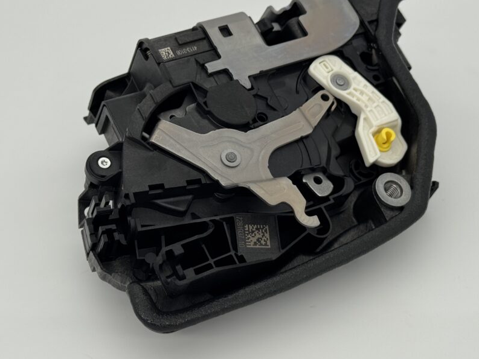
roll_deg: -1.6
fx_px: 858
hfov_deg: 31.2
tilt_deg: -34.2
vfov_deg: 23.6
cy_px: 154
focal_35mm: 62
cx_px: 251
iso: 64
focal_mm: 6.76
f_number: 1.78
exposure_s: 1/1524
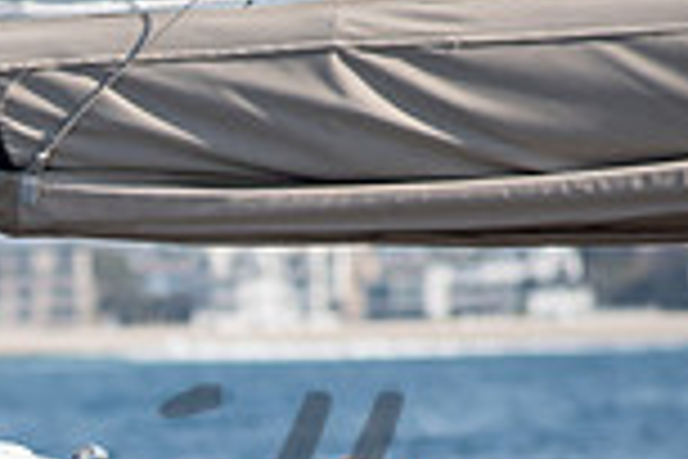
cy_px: 605
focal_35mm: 738
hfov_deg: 2.8
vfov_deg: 1.9
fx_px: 14103
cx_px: -243
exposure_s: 1/500
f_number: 5.6
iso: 100
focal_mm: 130
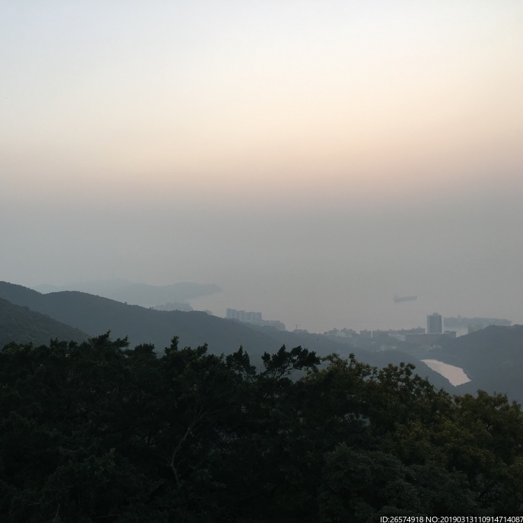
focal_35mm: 35
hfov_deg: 46.6
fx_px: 598
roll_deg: +0.7
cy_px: 266
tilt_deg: -1.0
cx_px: 181
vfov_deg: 47.2
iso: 25
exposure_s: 1/100
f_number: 2.2
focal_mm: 4.15
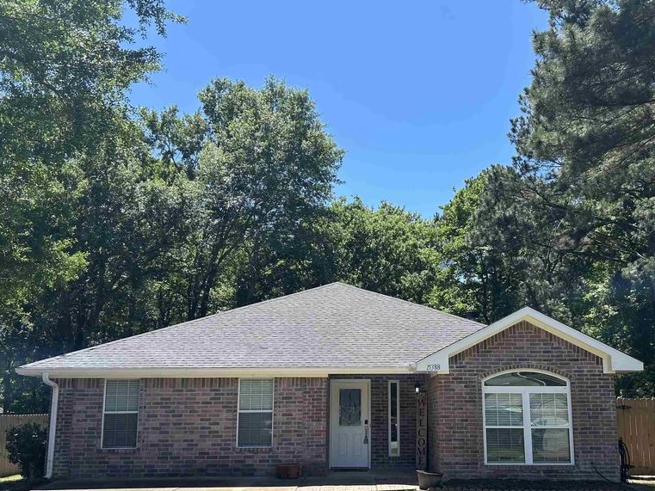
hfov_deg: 52.4
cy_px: 304
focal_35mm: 35
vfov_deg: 40.4
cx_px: 373
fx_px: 662
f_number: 1.5
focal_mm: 5.7
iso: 50
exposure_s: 1/1972
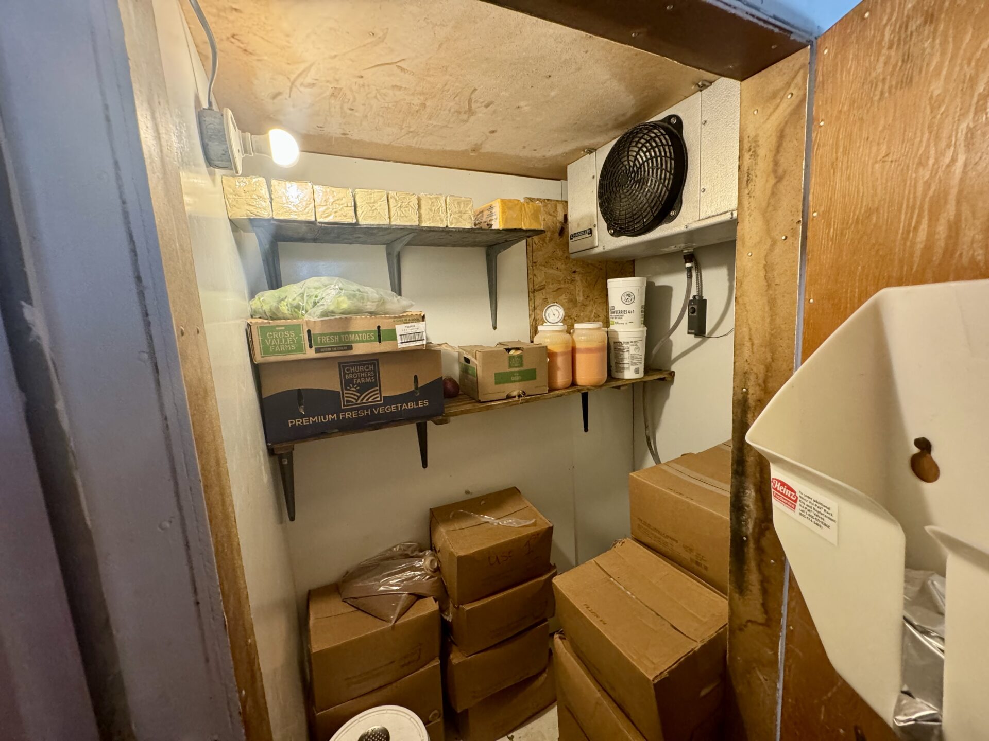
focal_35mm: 14
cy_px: 370
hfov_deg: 102.1
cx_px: 494
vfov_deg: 85.7
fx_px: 400
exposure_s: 1/60
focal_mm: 2.22
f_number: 2.2
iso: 400
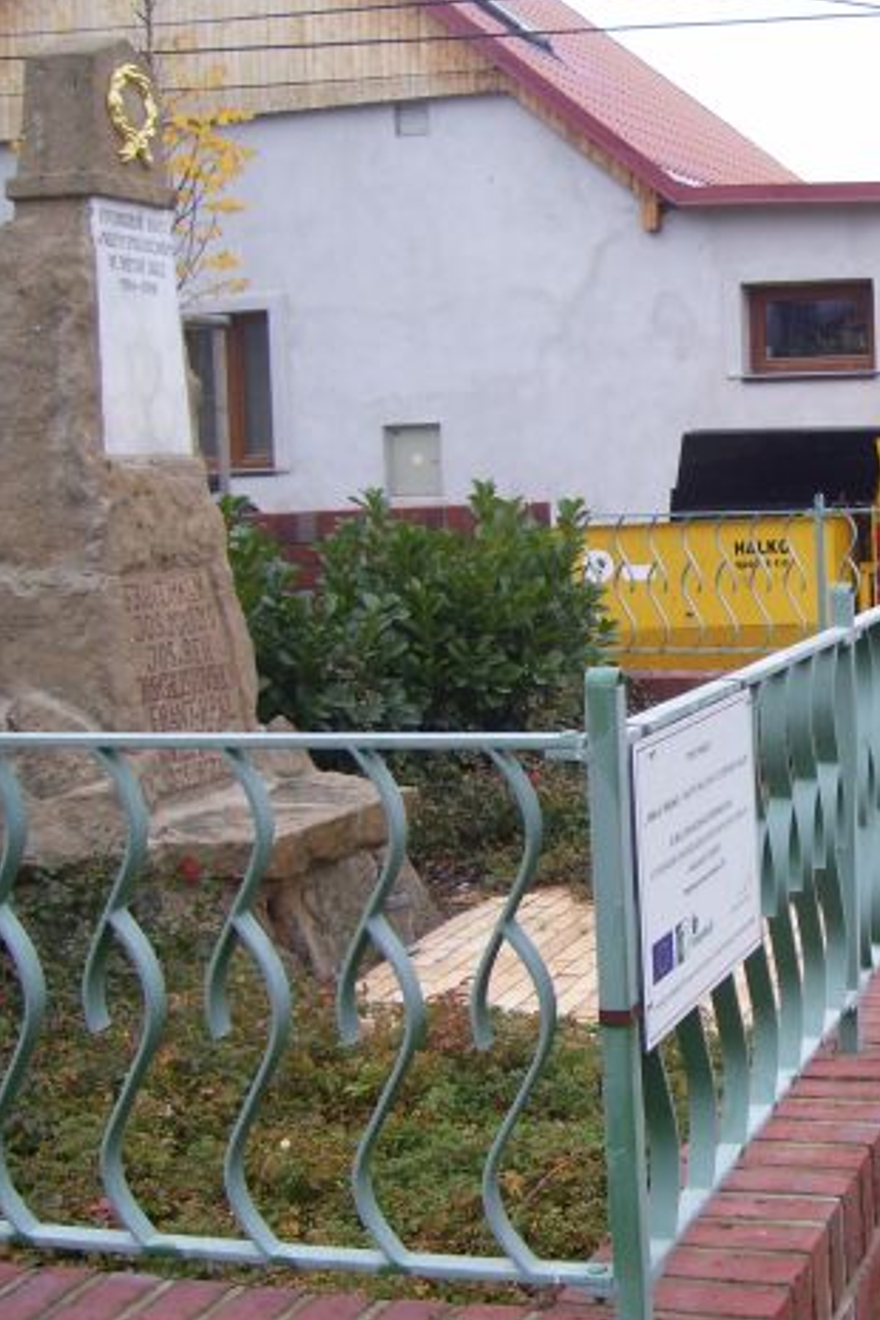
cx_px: 812
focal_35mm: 53
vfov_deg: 37.5
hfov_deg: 24.7
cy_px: 642
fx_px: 1943
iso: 80
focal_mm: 6
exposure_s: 1/90
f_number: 2.7
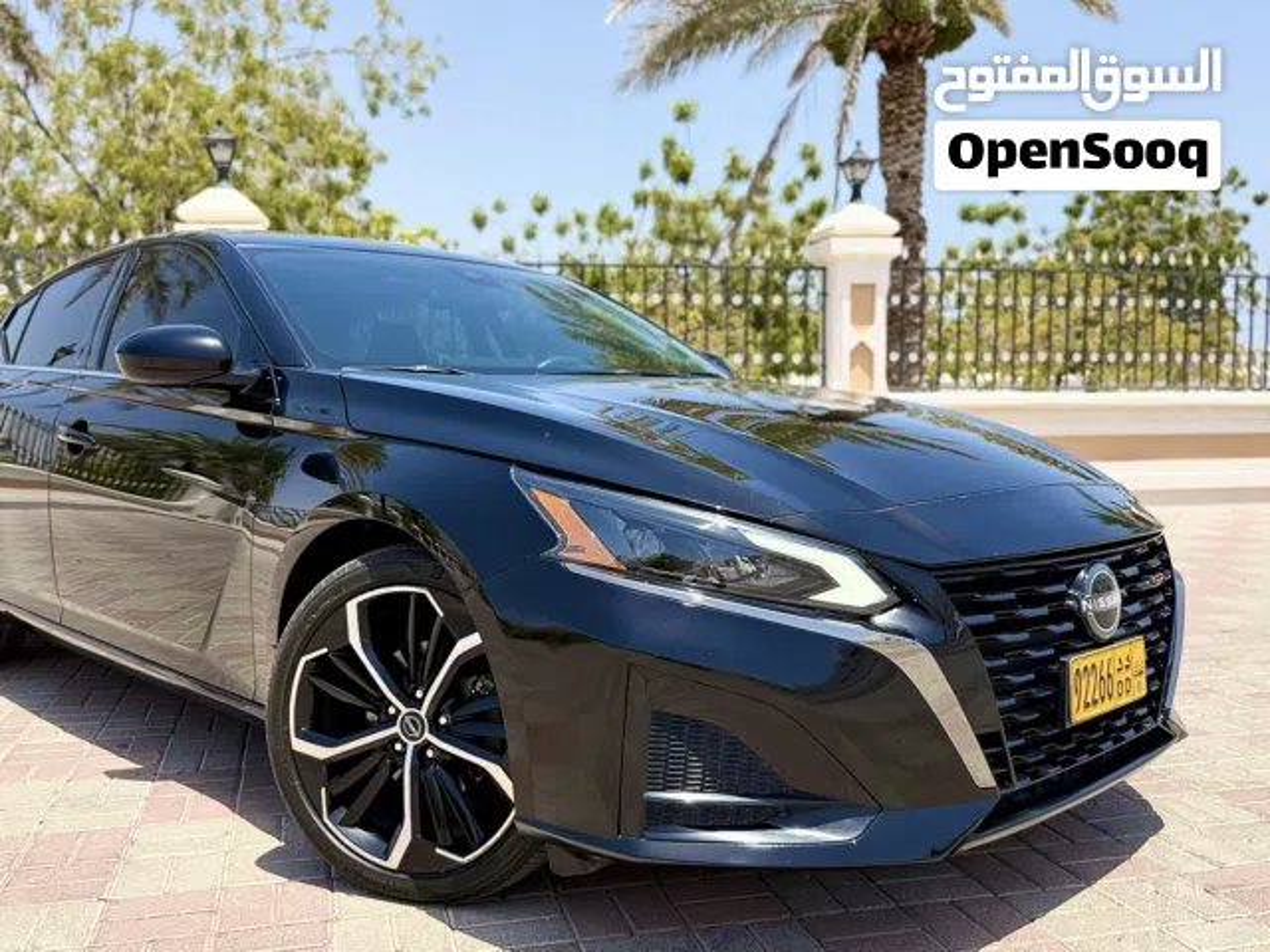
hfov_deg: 71.6
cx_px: 635
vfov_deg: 56.8
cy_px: 476
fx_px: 881
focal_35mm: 24
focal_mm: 6.76
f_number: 1.78
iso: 100
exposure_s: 1/2232
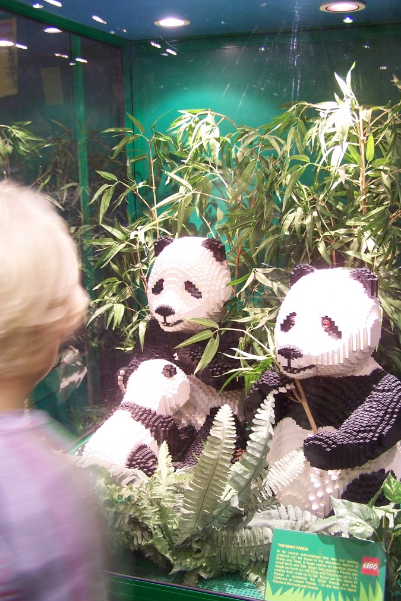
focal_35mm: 40
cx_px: 204
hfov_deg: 33.4
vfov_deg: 48.5
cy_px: 303
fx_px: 668
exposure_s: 1/4
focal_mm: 6.3
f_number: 2.8
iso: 80
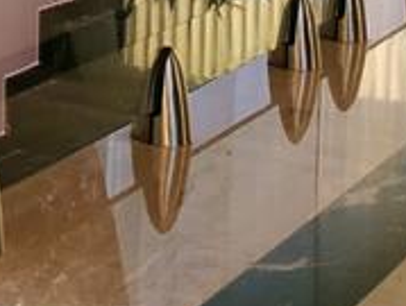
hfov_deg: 10.9
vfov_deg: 10.2
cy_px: -277
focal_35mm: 137
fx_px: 1610
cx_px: -724
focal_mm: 3.94
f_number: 1.9
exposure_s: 1/25
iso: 250
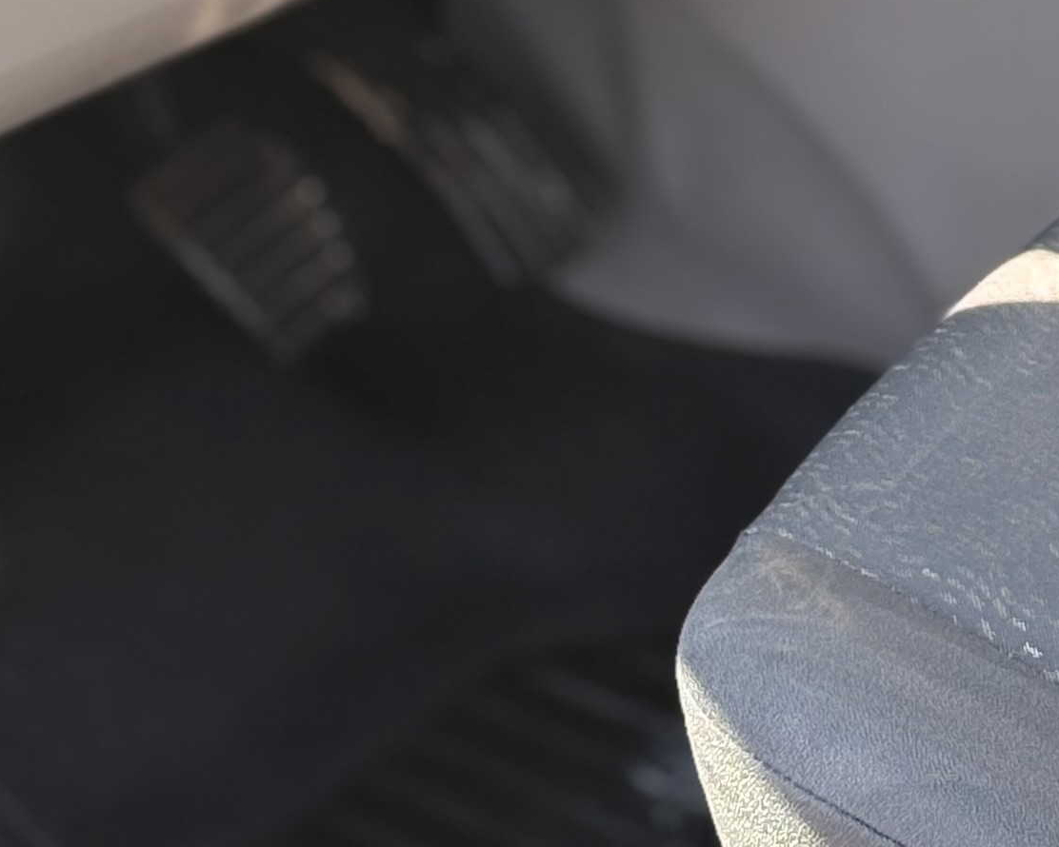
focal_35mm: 184
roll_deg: +7.0
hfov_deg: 10.3
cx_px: 1269
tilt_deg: -20.3
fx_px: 5768
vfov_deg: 8.0
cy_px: -889
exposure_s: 1/243
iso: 50
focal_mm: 5.96
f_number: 1.6
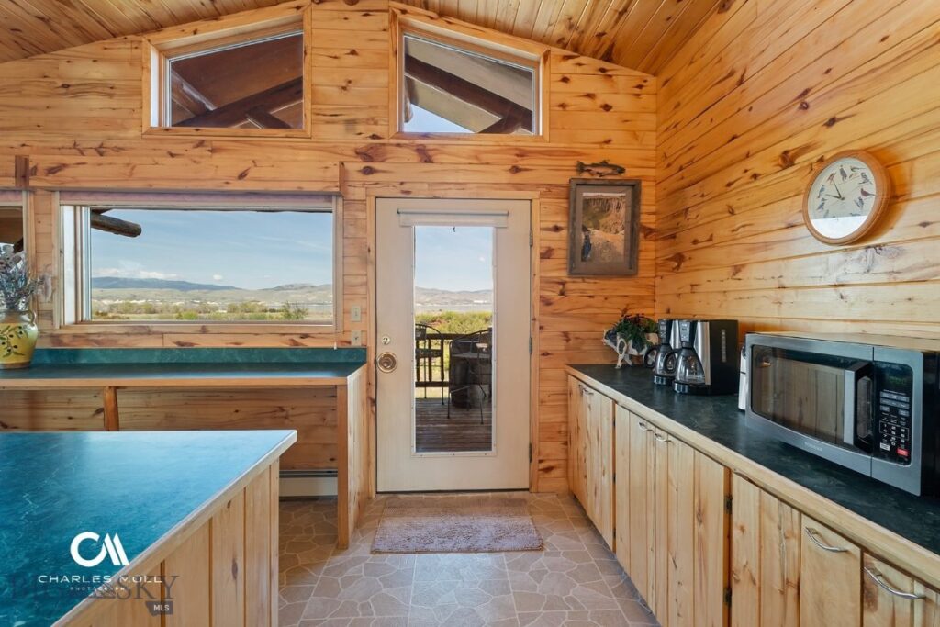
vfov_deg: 73.8
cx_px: 470
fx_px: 418
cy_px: 314
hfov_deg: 96.7
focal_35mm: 16
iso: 320
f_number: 8
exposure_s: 1/10
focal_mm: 16
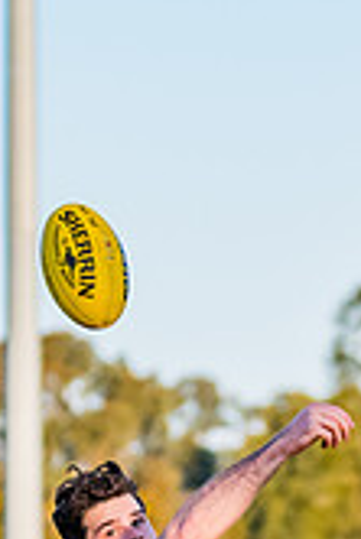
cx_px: -55
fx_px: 11002
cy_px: 693
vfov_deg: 2.8
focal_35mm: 733
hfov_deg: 1.9
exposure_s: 1/1600
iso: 800
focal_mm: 170
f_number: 5.6
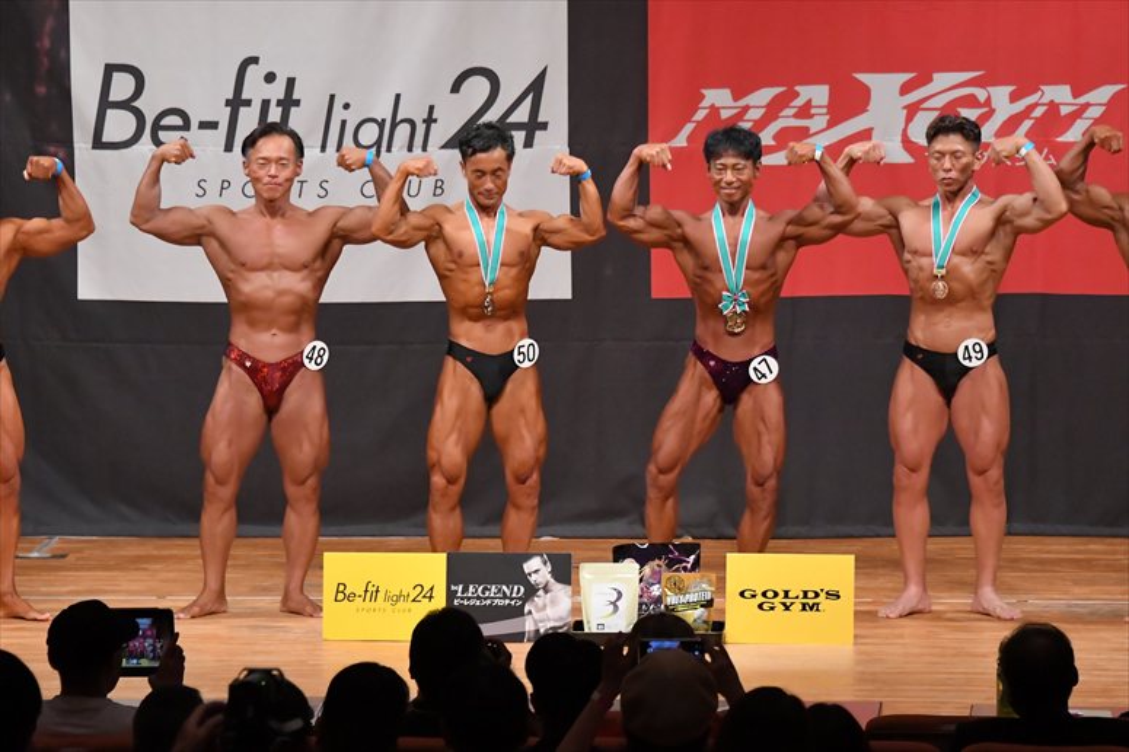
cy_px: 376
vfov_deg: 6.8
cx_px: 564
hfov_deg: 10.2
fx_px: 6332
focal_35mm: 202
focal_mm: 135
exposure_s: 1/400
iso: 7200
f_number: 5.6
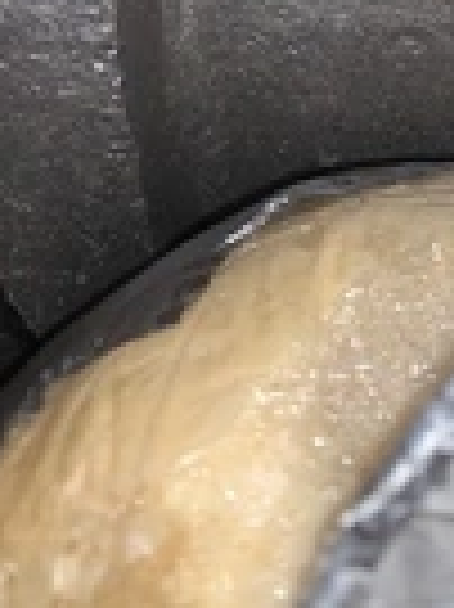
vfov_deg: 21.6
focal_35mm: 77
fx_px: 1349
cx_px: 530
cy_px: -284
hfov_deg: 18.2
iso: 25
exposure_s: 1/17
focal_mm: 4.25
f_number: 1.8
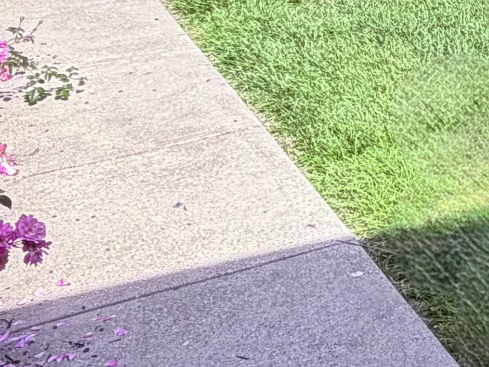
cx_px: 779
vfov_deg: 16.2
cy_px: -145
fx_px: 1201
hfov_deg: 19.4
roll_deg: +0.9
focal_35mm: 85
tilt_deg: -8.2
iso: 64
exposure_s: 1/502
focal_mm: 2.22
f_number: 2.2
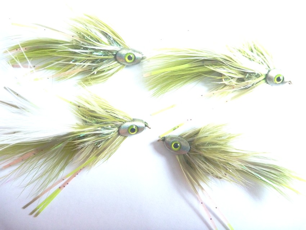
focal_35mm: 28
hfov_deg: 63.4
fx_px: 248
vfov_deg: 49.8
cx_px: 153
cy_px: 115
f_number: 3.3
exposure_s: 1/125
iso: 500
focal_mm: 4.9
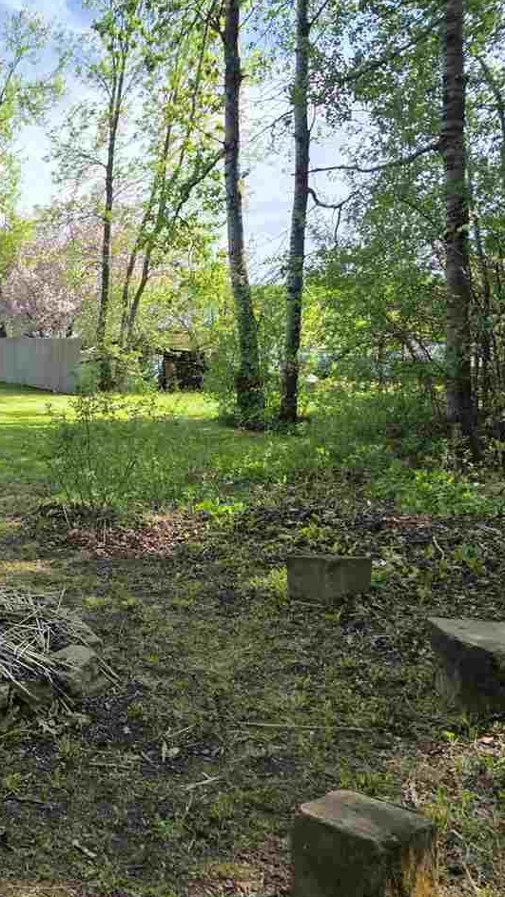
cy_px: 453
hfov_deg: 30.1
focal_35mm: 34
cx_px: -86
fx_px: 809
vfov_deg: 58.0
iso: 80
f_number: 1.7
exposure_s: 1/2517
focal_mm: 6.3
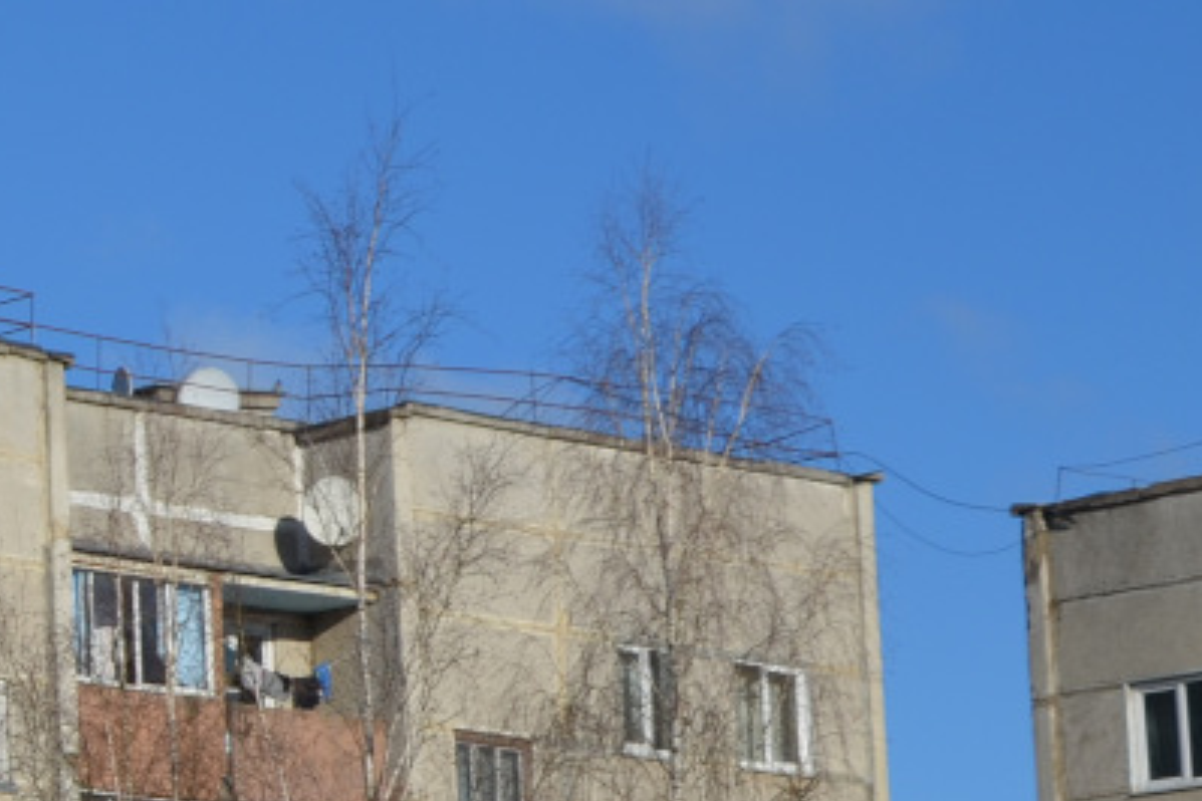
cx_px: -988
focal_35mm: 158
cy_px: 635
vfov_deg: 8.7
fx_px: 5275
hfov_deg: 11.9
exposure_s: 1/400
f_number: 10
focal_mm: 28
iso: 100
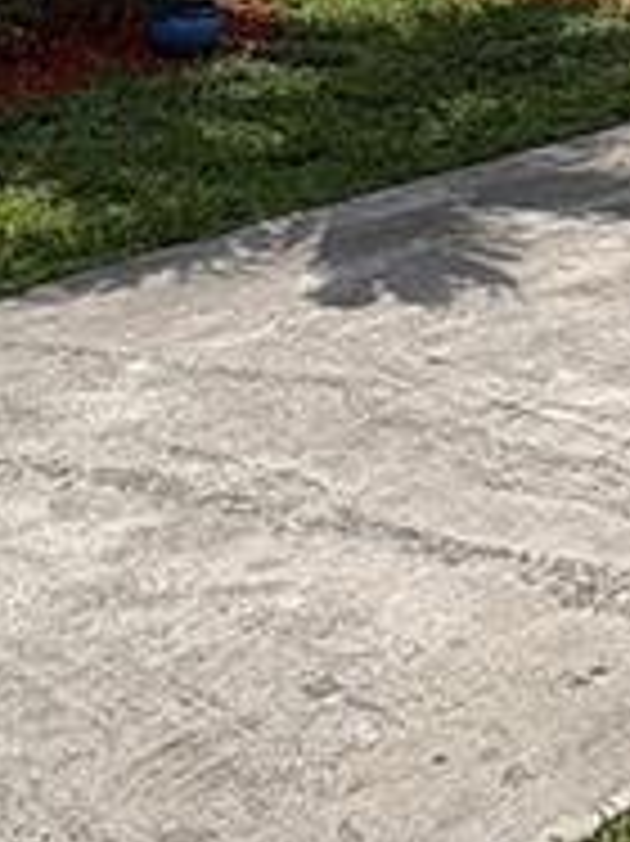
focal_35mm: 90
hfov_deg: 15.7
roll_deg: -0.1
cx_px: 783
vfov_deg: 19.4
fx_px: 2186
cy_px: -374
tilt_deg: +1.8
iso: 50
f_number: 2.2
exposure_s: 1/3546
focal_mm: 2.22
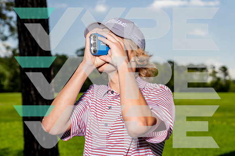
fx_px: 503
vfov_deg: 17.7
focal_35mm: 77
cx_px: 118
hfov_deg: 26.3
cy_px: 75
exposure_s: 1/1250
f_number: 5.6
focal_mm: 70
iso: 100
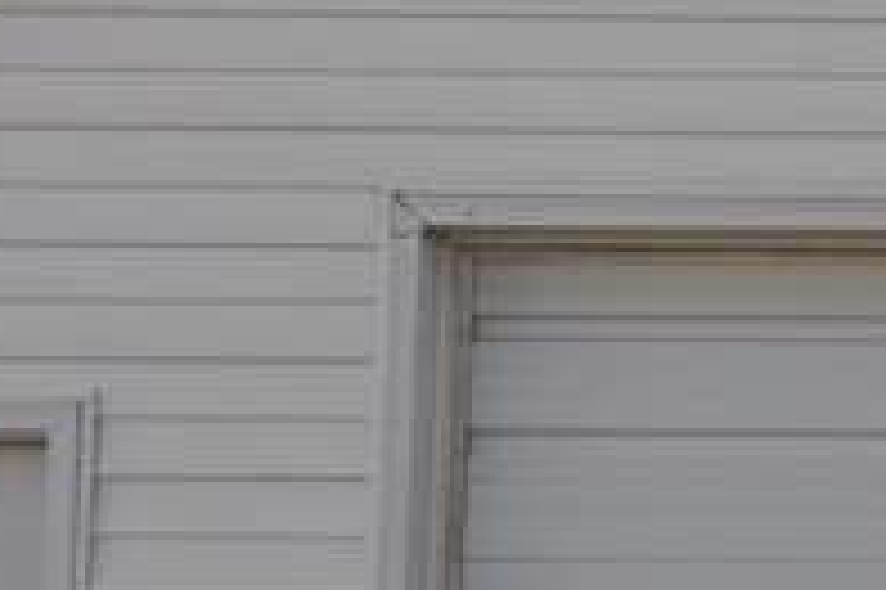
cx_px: 1588
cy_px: 459
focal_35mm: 117
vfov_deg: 11.7
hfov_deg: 15.2
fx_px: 2877
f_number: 16
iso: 500
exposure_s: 1/250
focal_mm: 12
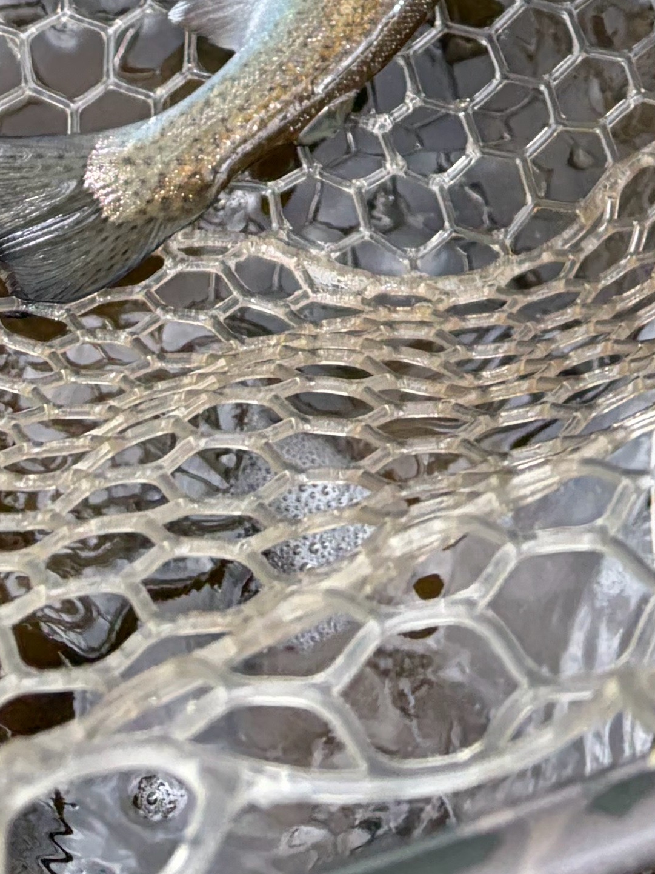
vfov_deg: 15.7
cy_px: -800
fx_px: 2599
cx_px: 441
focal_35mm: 103
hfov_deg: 14.3
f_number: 1.6
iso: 50
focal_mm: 5.96
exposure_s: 1/660
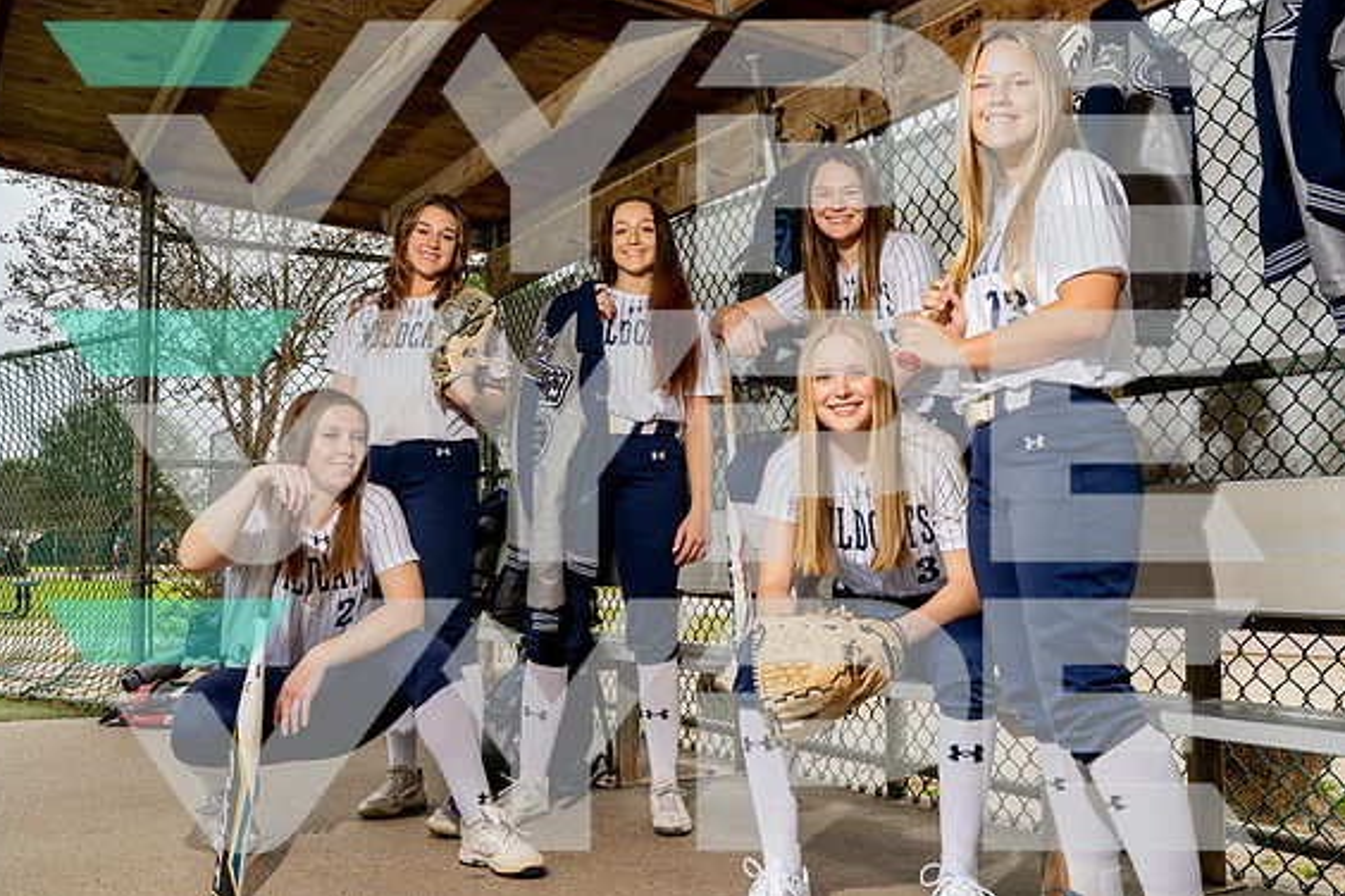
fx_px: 1345
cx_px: 658
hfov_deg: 53.1
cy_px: 437
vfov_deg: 36.9
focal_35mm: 36
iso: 125
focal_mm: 35
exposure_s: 1/250
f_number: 8
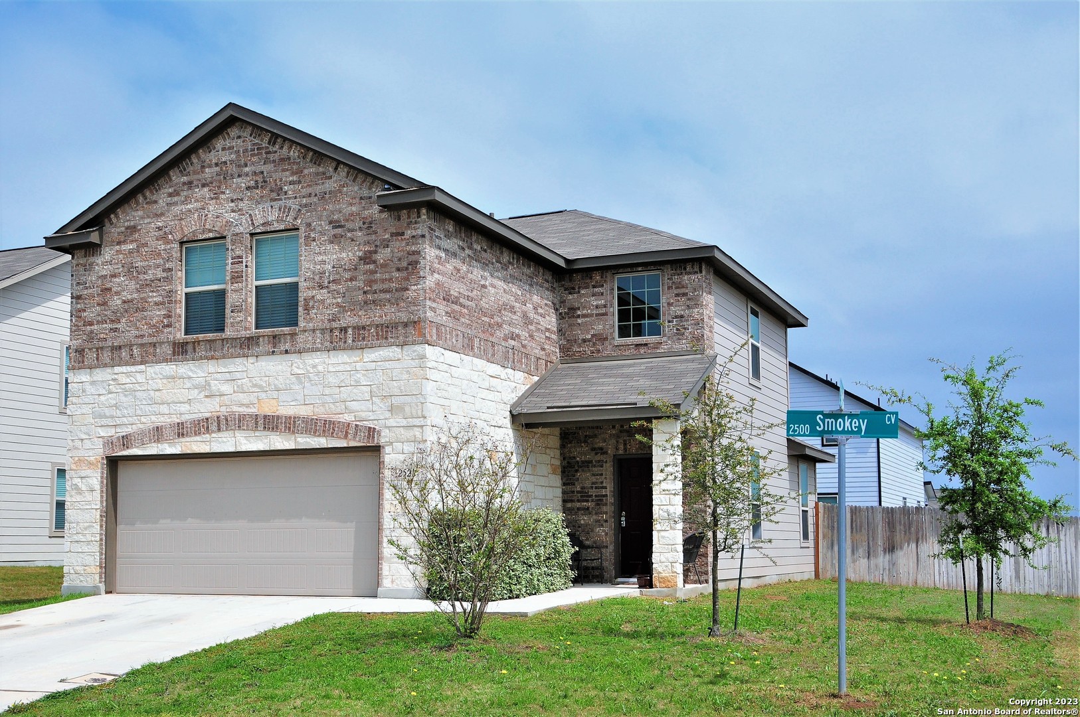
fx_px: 1214
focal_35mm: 40
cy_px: 358
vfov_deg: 32.9
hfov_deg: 48.0
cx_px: 540
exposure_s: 1/2000
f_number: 8
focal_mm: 27
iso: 400
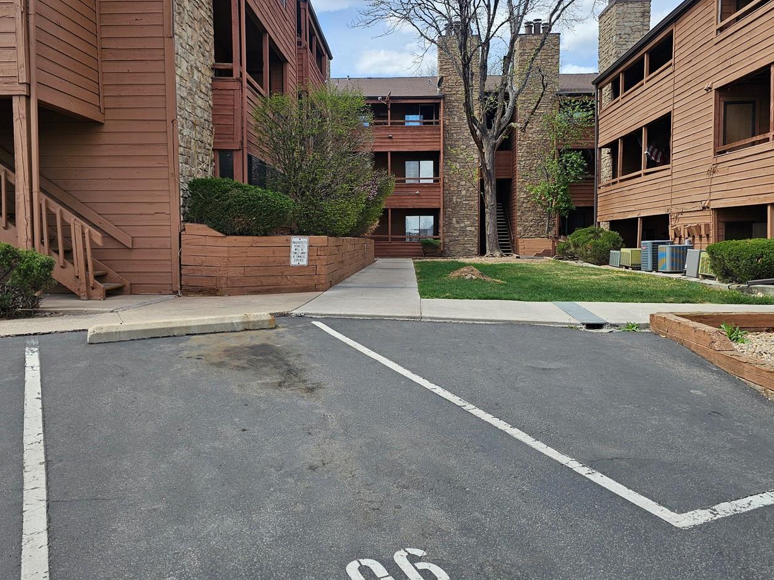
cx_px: 380
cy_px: 276
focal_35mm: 30
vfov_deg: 46.8
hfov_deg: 60.0
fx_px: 671
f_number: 1.7
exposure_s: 1/423
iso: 10
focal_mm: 6.3
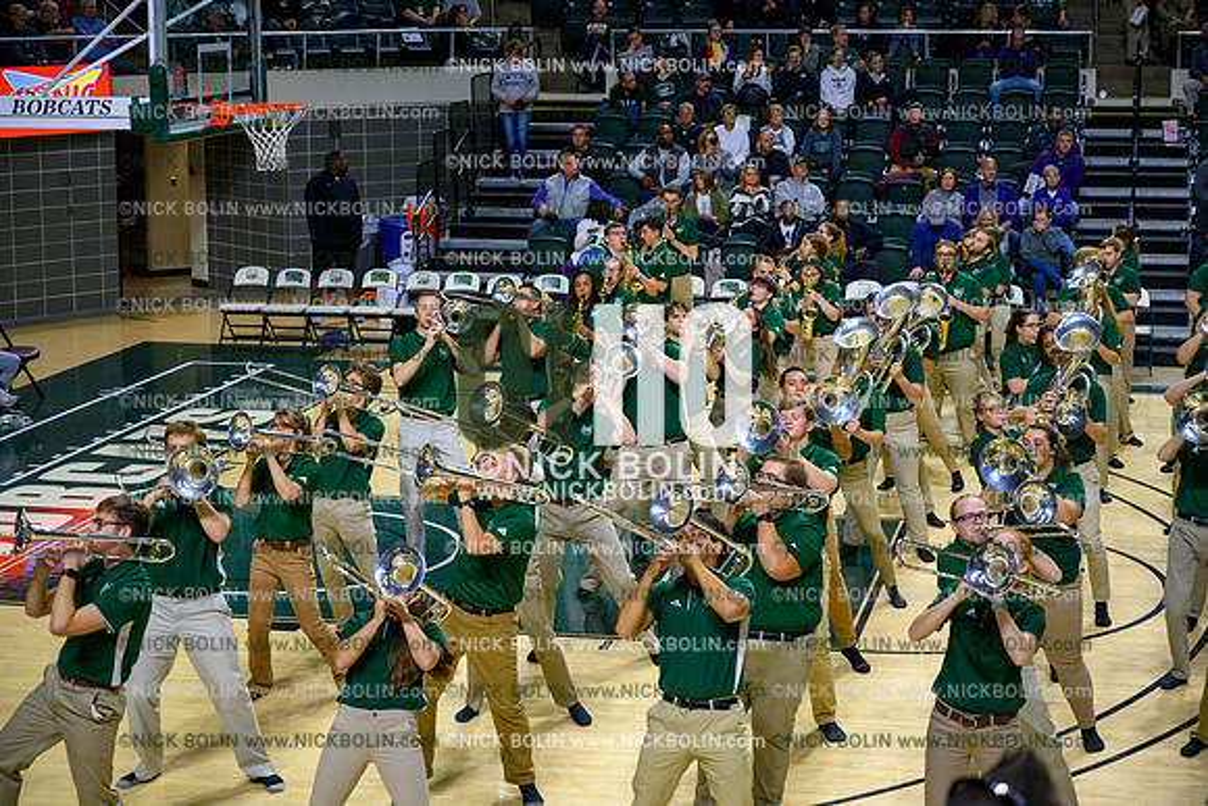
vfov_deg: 19.5
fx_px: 2349
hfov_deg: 28.8
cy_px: 403
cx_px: 604
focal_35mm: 70
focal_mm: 70
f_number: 4.5
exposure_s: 1/800
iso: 3200
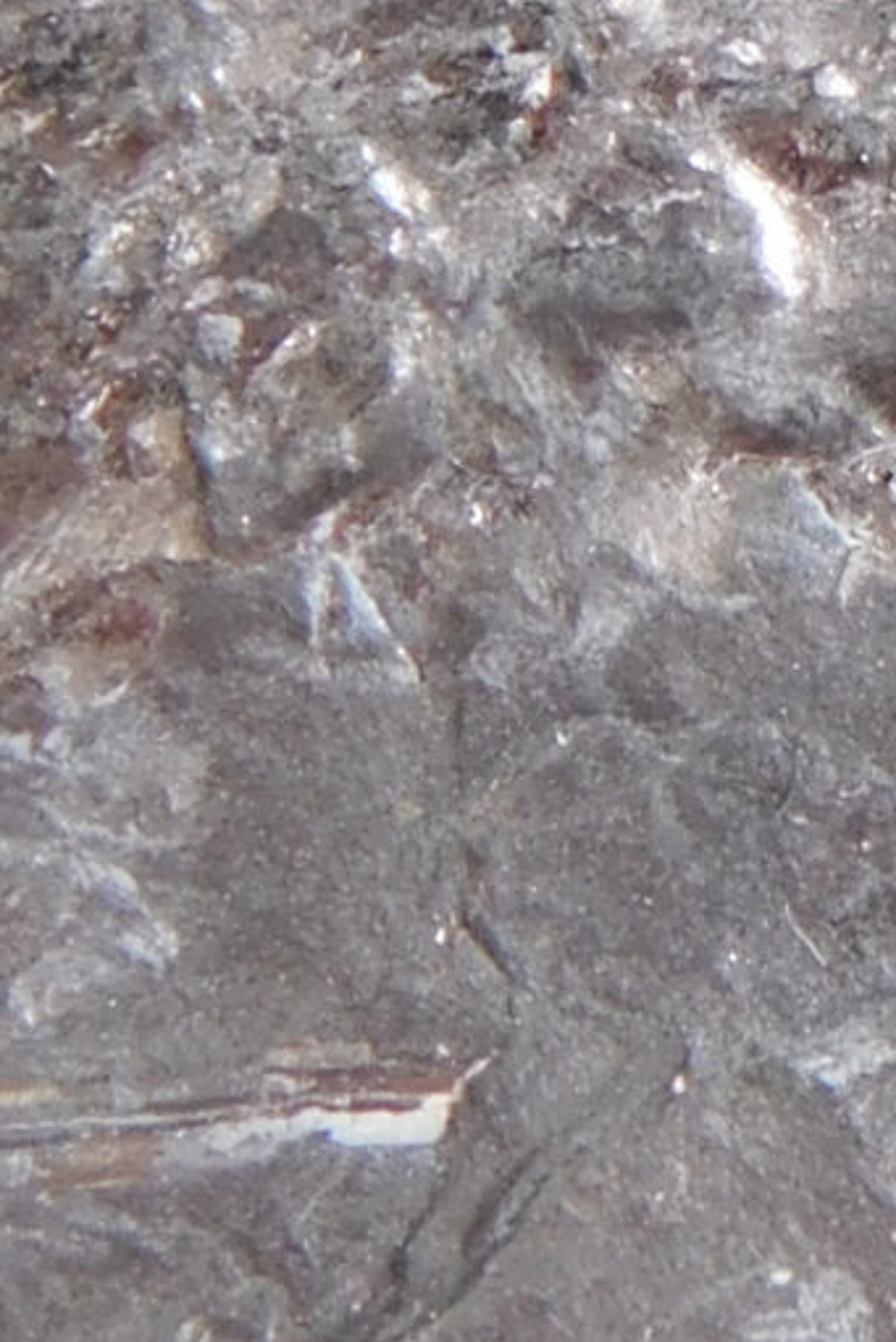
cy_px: 87
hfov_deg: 3.7
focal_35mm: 370
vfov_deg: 5.6
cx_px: 2092
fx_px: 13803
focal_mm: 12.6
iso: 125
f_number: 4.3
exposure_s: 1/60
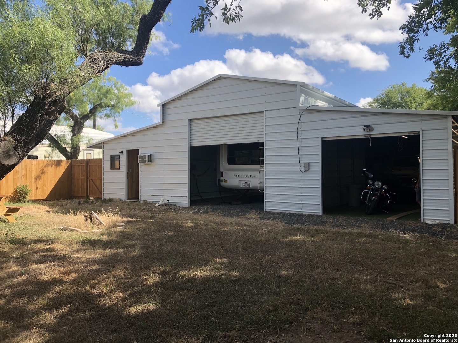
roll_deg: +0.5
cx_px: 229
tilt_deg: -0.1
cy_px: 172
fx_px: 370
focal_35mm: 28
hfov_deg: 63.4
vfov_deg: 49.7
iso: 20
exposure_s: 1/1056
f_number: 1.8
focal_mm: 3.99
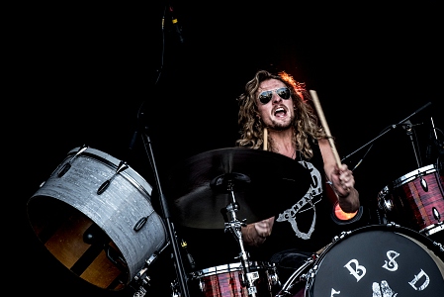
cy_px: 189
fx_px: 3961
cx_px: 278
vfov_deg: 4.3
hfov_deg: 6.4
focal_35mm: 321
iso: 320
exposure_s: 1/100
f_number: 8
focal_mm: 200
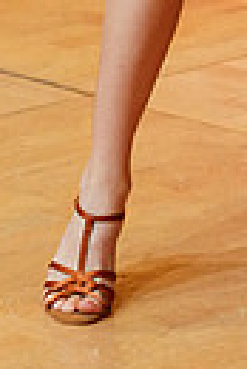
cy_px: -312
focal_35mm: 339
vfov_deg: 6.0
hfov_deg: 4.0
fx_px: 3479
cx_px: 410
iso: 2500
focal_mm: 76
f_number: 4
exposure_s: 1/250
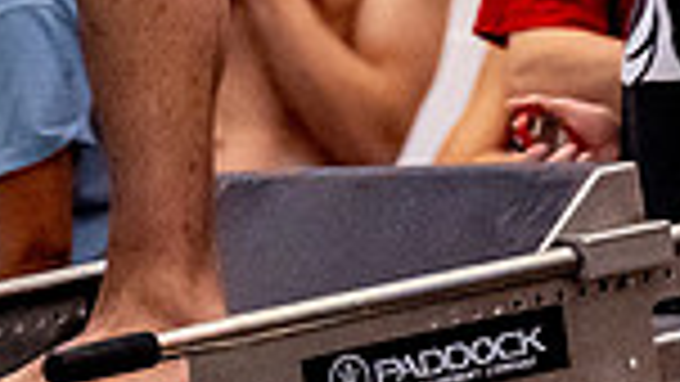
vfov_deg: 1.1
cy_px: -752
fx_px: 19639
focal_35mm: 1089
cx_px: 105
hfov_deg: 2.0
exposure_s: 1/1600
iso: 6400
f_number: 2.8
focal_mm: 200
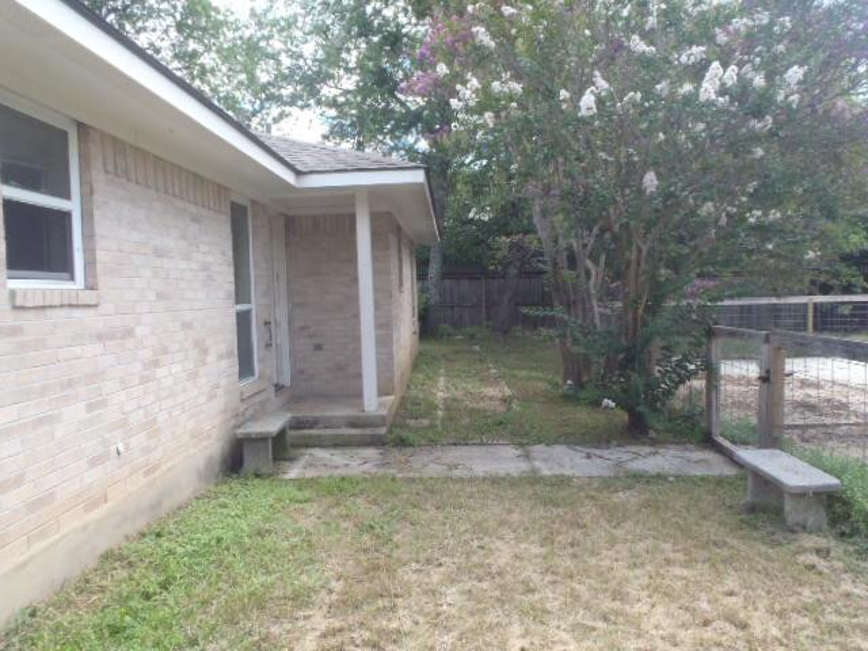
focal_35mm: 28
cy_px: 326
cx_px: 434
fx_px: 702
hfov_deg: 63.4
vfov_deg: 49.7
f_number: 3.9
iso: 160
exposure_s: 1/250
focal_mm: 5
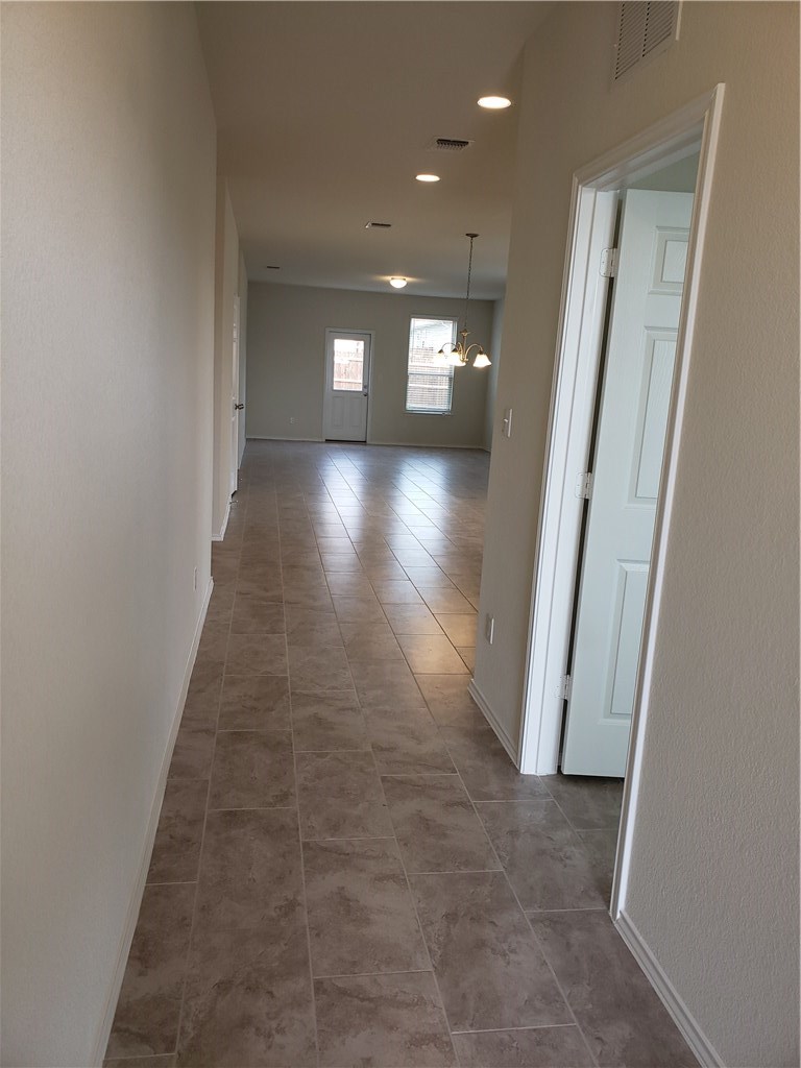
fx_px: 802
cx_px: 400
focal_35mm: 26
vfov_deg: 67.3
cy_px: 534
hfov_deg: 53.1
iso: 64
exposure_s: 1/60
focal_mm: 4.3
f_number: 2.4
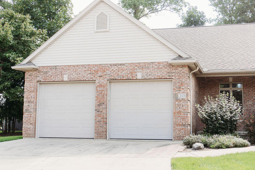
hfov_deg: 43.4
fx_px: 319
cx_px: 154
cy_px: 82
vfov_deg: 29.9
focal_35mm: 45
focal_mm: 35
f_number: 2.5
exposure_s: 1/400
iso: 100
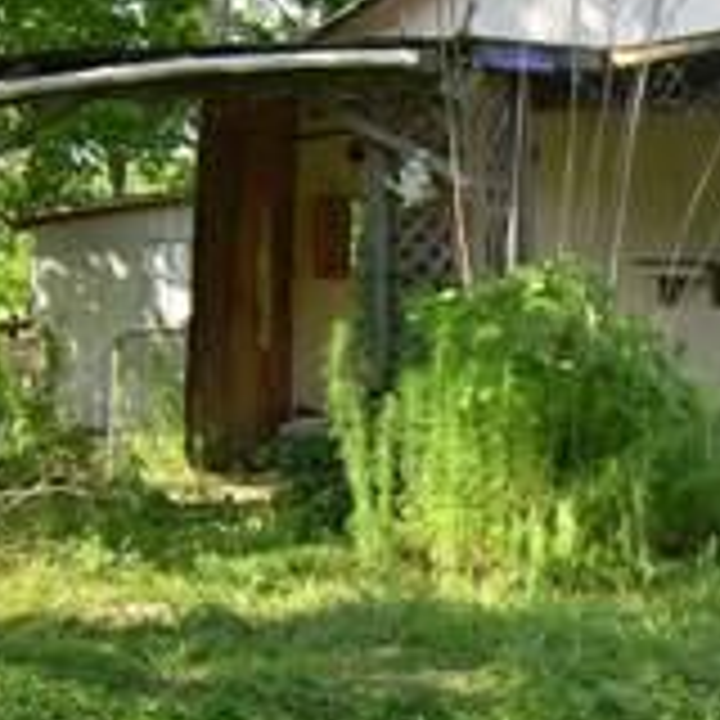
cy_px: 351
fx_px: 2212
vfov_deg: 18.5
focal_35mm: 94
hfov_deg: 17.9
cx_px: 760
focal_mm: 6.3
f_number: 2.8
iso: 50
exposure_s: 1/177
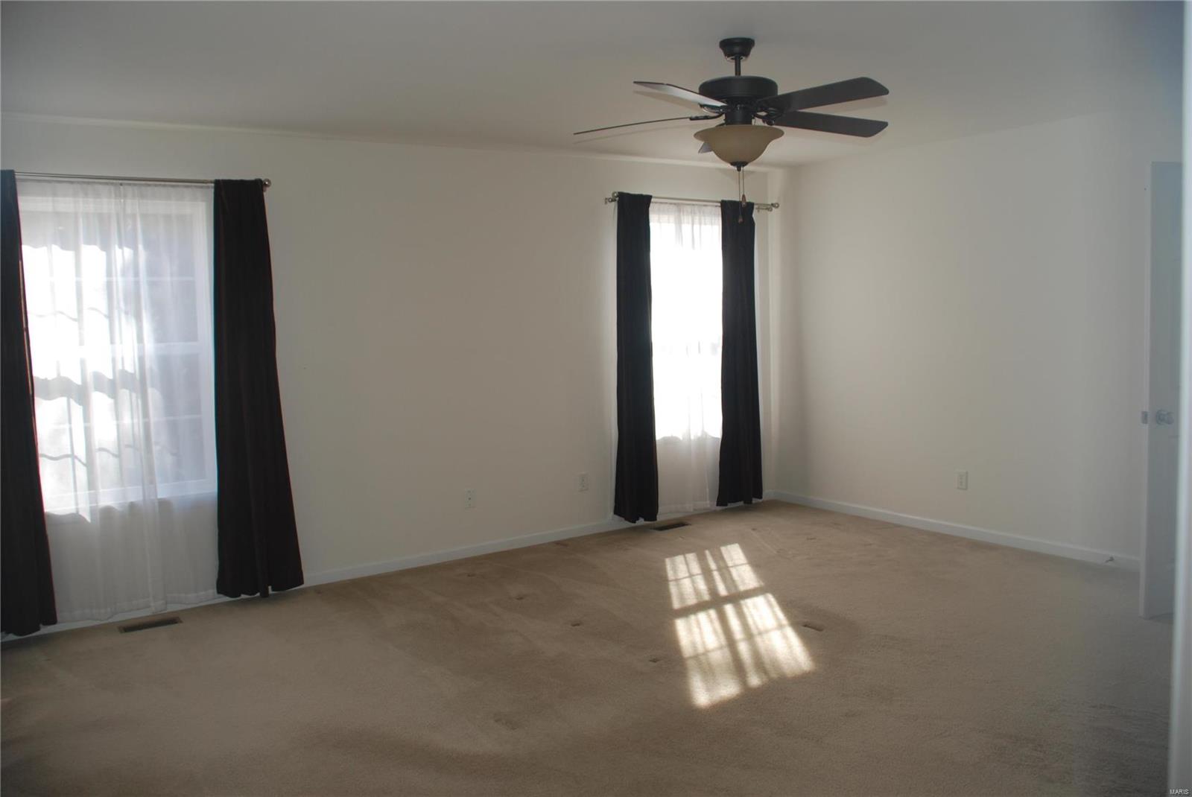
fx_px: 994
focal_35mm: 30
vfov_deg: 43.7
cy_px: 398
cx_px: 596
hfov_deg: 61.9
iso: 200
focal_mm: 20
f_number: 3.8
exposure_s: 1/100
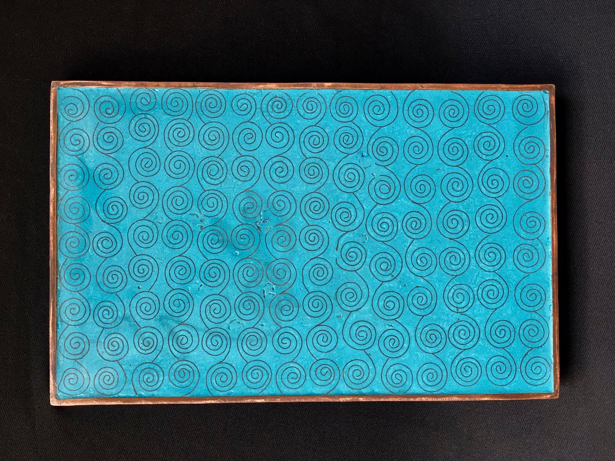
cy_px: 230
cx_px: 308
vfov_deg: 28.0
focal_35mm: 52
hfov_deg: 36.8
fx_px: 924
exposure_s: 1/93
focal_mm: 6
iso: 160
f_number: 2
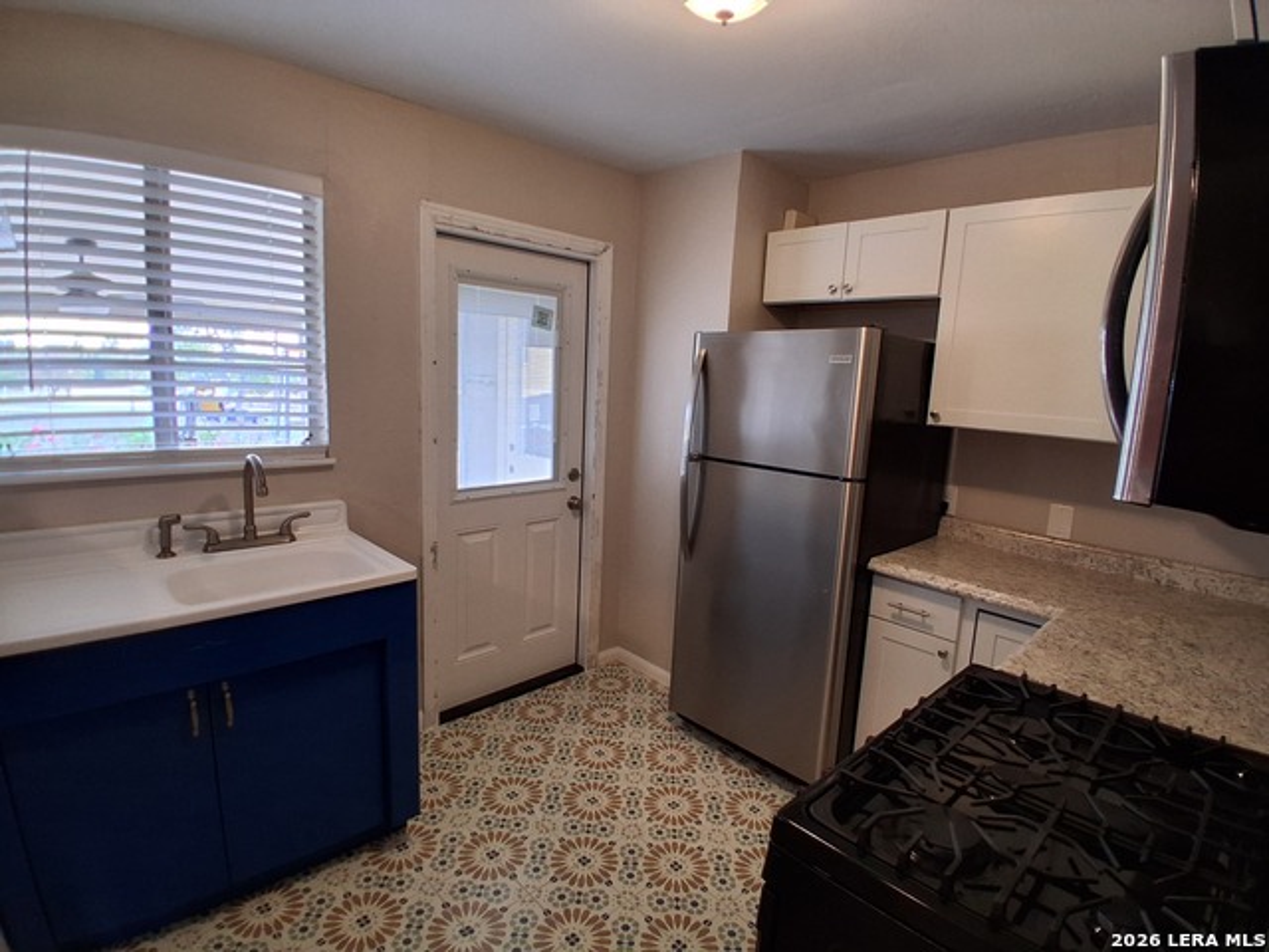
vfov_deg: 74.7
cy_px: 476
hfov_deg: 91.0
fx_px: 623
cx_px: 634
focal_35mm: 17
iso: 100
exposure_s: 1/40
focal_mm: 1.4
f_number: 2.2
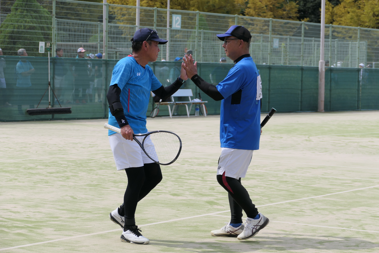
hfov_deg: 17.3
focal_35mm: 118
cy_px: 126
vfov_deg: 11.6
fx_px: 1242
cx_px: 190
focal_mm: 43.05
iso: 200
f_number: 3.9
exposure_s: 1/3200
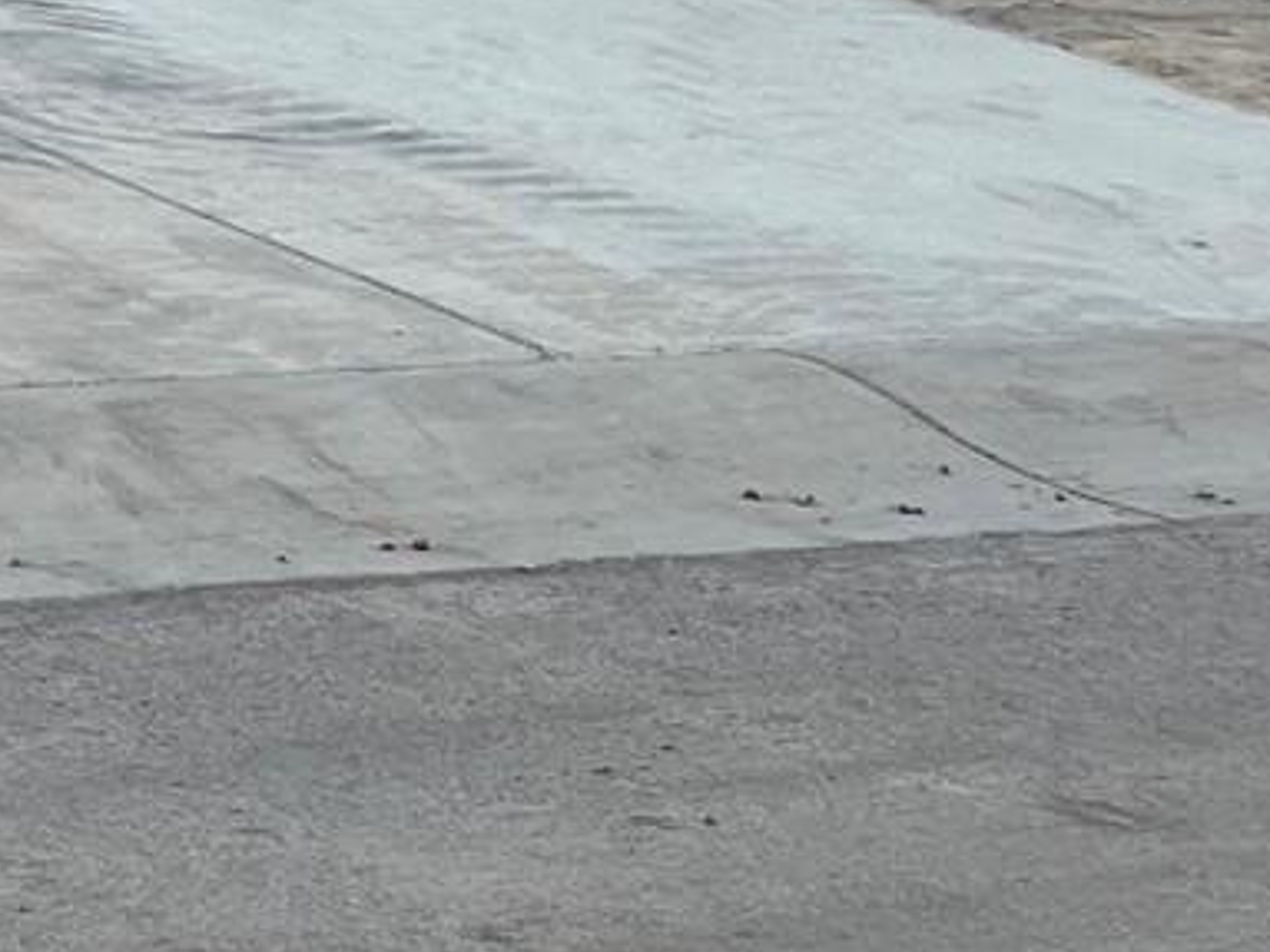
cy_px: -232
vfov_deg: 10.5
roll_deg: -0.4
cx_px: -1917
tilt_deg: -8.9
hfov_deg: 11.4
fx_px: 5098
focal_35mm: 139
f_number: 1.5
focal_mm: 5.7
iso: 50
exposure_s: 1/279
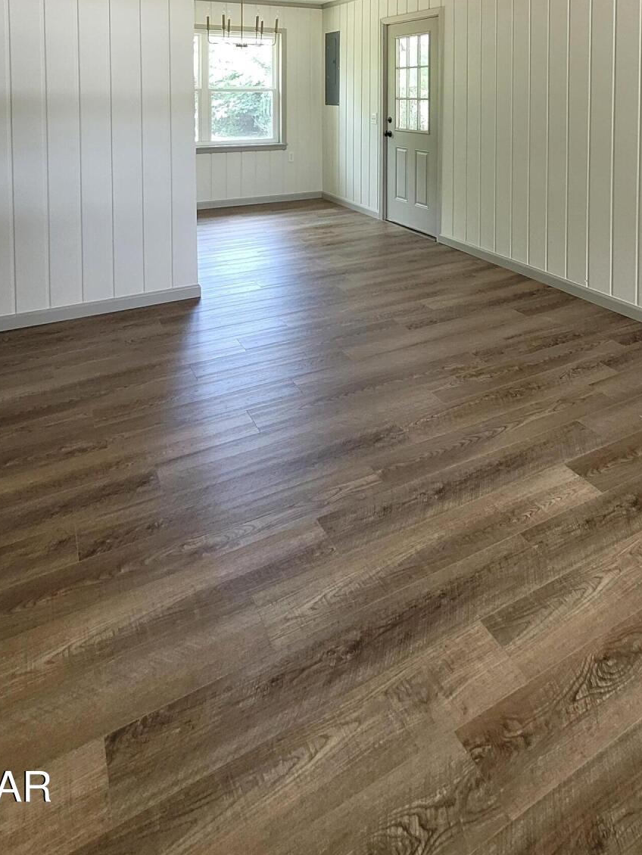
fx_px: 569
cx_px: 365
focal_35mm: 23
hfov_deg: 58.7
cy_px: 100
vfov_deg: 63.0
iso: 160
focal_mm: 1.74
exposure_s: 1/60
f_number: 2.2
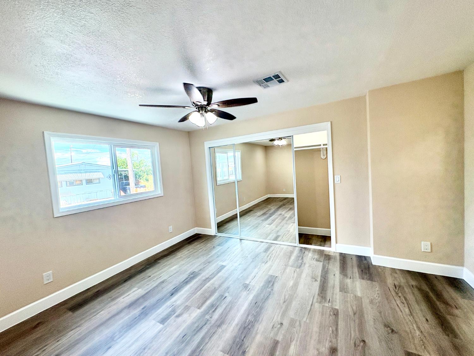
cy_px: 178
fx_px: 192
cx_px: 237
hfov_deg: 102.1
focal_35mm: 14
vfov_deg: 85.7
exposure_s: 1/127
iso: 80
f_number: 2.2
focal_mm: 2.22
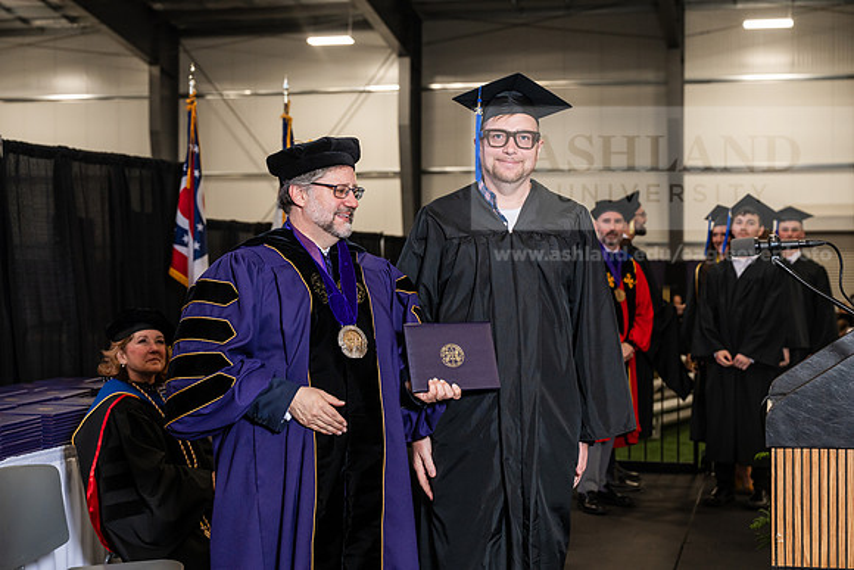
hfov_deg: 33.9
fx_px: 1400
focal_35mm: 59
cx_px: 427
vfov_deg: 23.0
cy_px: 285
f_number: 4.5
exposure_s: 1/200
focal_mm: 59
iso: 1250
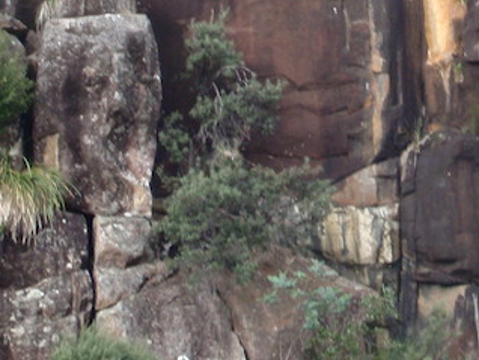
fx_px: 1219
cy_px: -102
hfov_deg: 21.7
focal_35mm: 88
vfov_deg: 16.0
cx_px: 435
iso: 100
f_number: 3.5
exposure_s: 1/20
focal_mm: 5
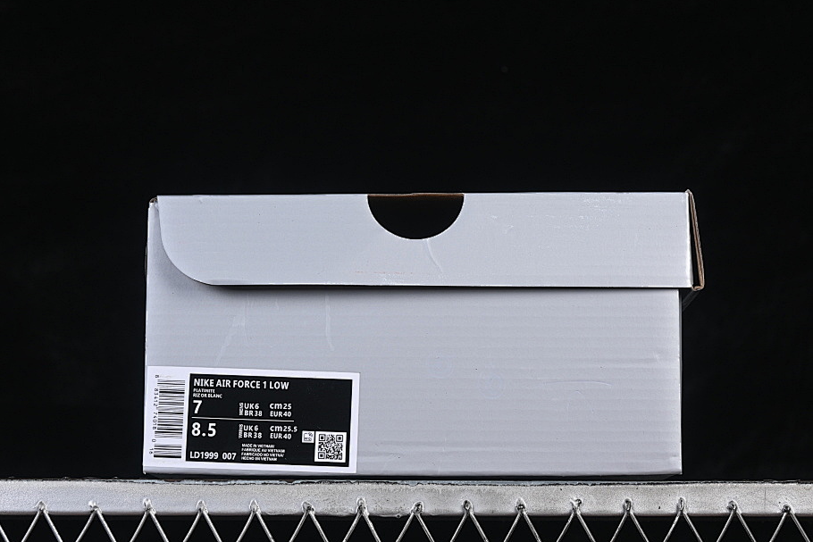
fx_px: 2010
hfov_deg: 22.9
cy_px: 279
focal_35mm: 89
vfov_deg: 15.4
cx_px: 424
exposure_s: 1/60
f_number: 8
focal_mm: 50
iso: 160
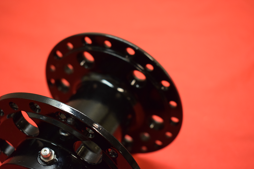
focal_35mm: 48
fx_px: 339
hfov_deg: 41.1
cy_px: 84
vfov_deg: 28.1
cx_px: 127
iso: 2500
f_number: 5
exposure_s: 1/125
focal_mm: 32
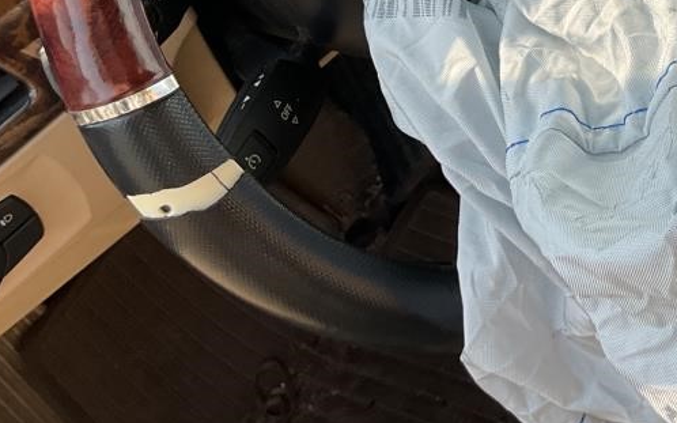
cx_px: 571
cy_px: -224
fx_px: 1457
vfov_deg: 15.2
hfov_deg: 25.6
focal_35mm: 79
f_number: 1.8
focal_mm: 3
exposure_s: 1/469
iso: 16
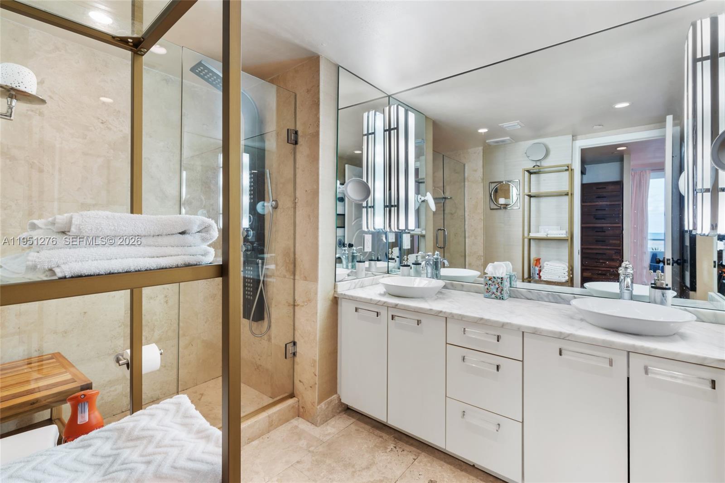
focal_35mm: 16
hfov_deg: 96.7
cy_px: 242
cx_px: 362
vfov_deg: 73.7
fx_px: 322
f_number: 13
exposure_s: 1/4
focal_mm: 16
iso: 250
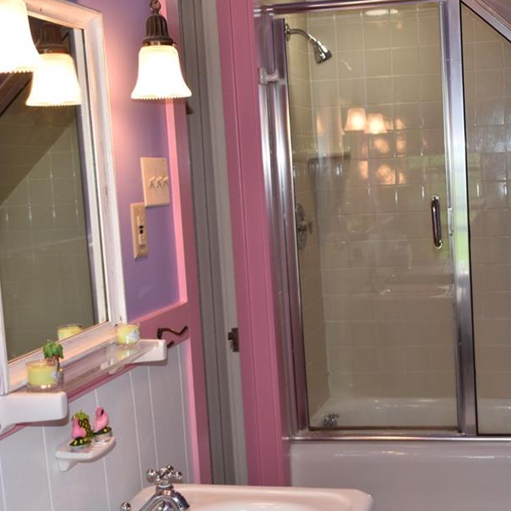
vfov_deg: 29.2
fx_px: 981
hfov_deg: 29.0
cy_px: 256
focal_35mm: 59
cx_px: 346
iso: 400
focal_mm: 27
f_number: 4
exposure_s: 1/100
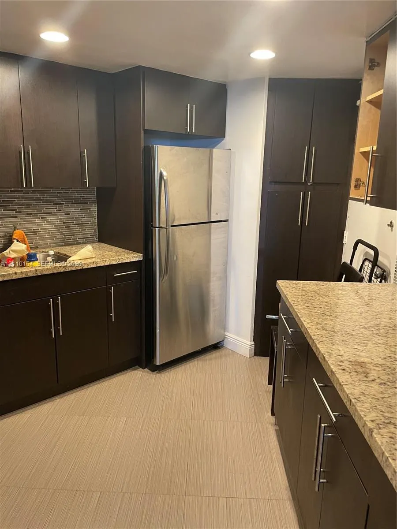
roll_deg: -1.6
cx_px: 198
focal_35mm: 26
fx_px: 398
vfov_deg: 67.3
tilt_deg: -13.0
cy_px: 264
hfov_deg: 53.1
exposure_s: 1/60
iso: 250
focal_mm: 4.2
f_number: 1.6
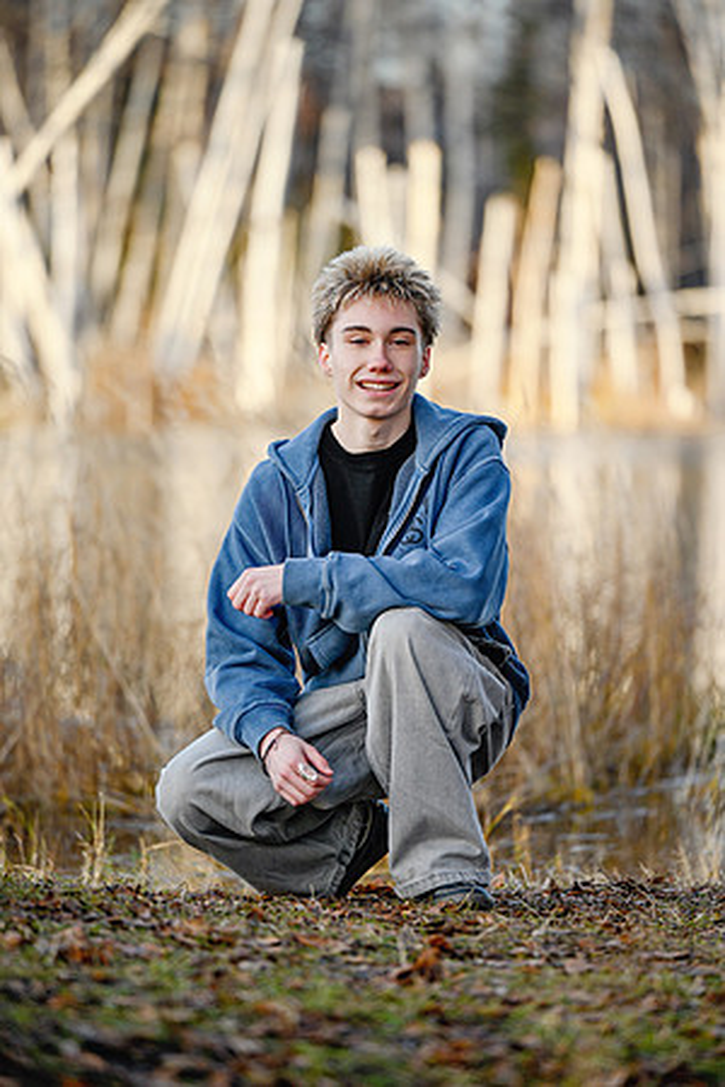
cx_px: 362
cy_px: 544
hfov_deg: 8.3
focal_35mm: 165
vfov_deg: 12.5
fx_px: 4984
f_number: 2.8
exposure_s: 1/320
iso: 100
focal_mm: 165
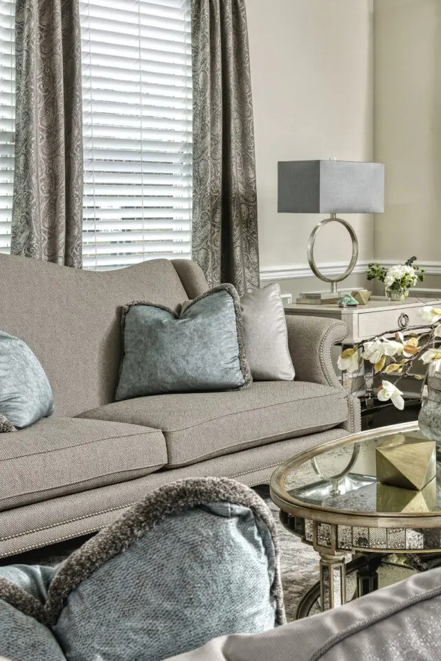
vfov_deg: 36.0
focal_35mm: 55
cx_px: 333
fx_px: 1010
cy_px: 424
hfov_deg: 24.3
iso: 320
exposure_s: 1/60
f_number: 16
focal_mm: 35
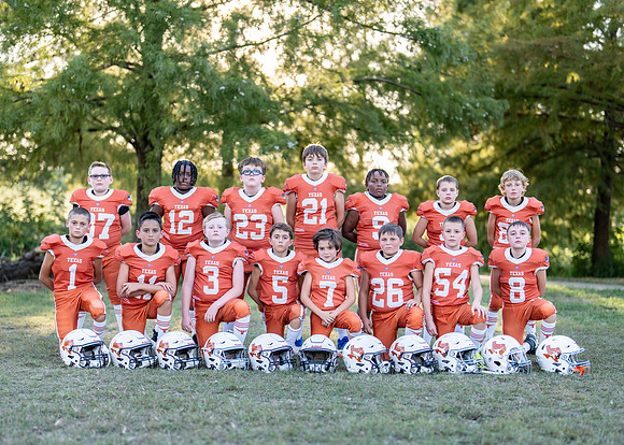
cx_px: 308
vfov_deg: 22.7
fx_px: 1106
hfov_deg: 31.5
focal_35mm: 62
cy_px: 265
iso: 100
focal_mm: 50
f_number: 1.2
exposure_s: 1/800
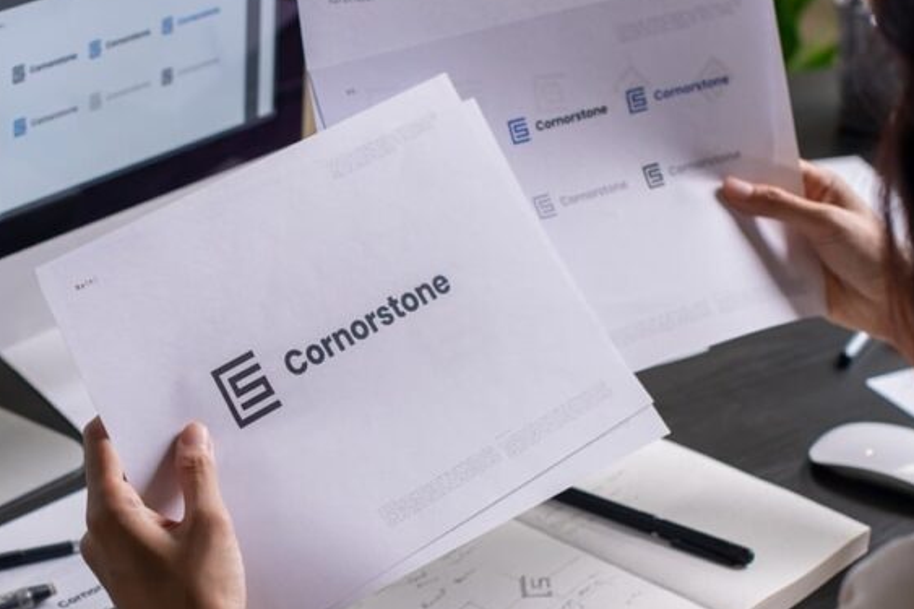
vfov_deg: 15.0
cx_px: 274
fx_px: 2310
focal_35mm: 91
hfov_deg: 22.3
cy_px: 400
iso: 200
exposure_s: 1/50
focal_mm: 50
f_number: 4
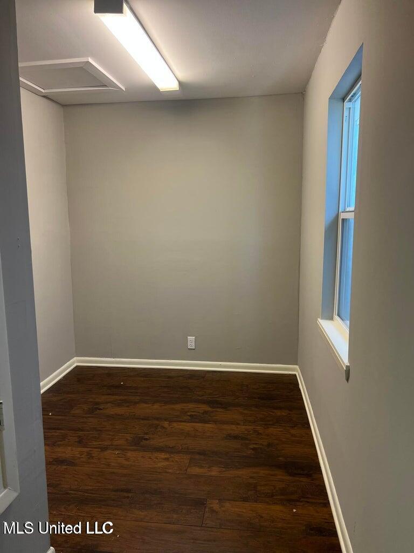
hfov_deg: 53.1
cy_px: 276
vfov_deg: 67.3
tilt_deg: -6.1
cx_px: 207
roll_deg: -0.2
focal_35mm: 26
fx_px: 415
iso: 125
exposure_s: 1/60
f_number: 1.5
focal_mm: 5.7
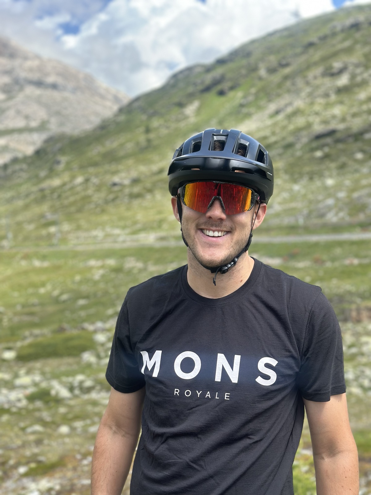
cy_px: 248
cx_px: 186
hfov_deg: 30.3
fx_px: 686
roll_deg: -1.9
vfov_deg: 39.7
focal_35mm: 48
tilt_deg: -2.9
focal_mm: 6.86
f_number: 1.78
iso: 80
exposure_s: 1/1751
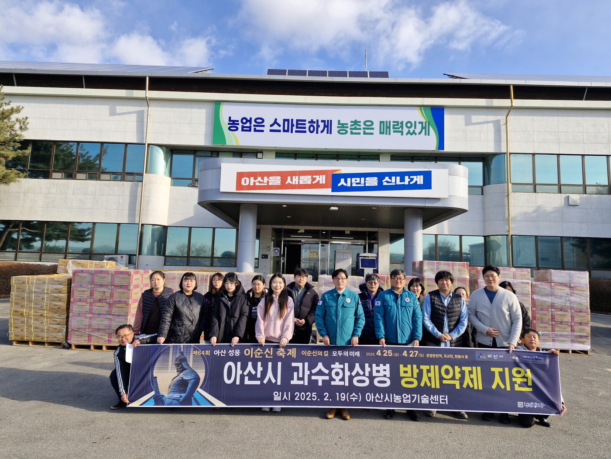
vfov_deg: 58.9
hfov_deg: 73.9
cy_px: 230
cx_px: 306
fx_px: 406
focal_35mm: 23
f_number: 1.8
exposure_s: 1/1004
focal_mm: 5.54
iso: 50
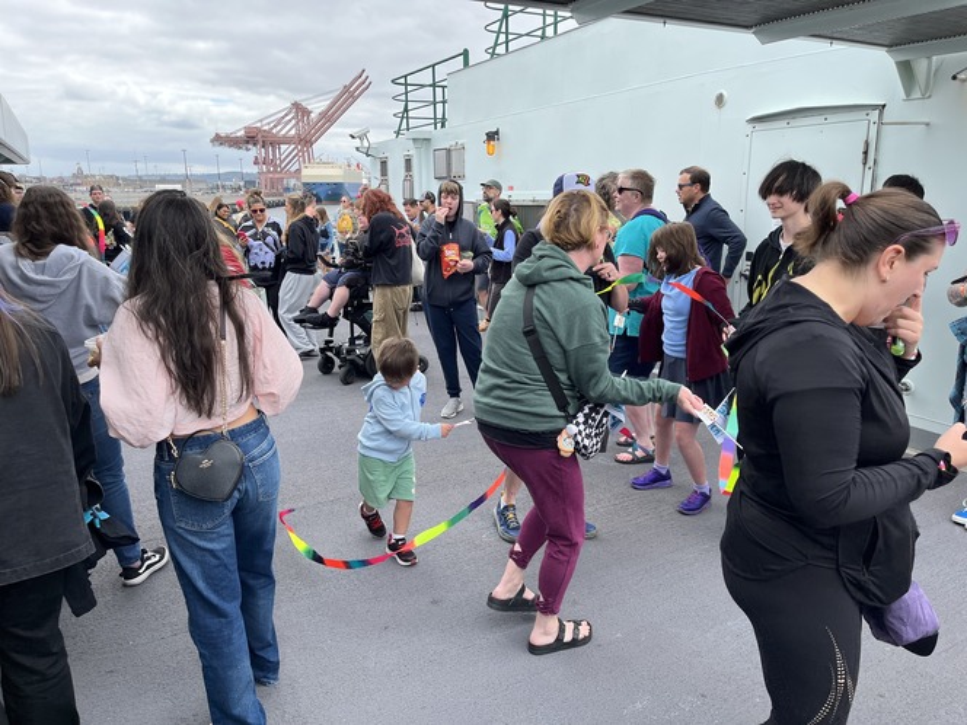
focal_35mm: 26
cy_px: 362
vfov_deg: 53.1
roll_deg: +0.3
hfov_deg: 67.3
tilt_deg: -14.3
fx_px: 726
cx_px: 484
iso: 50
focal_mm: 5.1
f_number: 1.6
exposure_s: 1/858
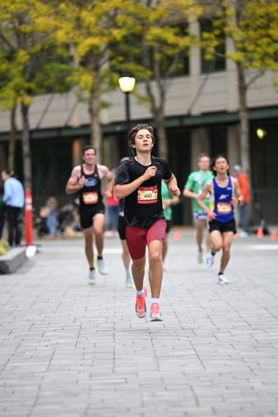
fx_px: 2731
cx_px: 153
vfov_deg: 8.7
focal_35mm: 236
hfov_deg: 5.8
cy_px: 244
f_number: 2.8
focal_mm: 200
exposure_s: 1/1250
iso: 1600
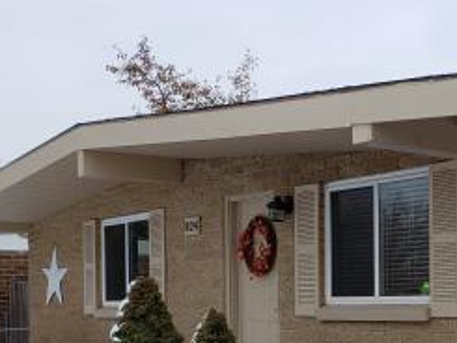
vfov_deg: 20.9
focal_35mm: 68
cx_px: 489
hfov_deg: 26.5
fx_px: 898
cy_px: 350
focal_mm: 4.3
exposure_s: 1/357
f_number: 2.4
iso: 50
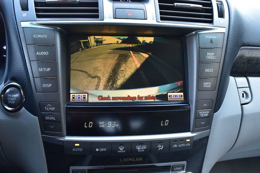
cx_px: 130
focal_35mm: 33
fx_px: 238
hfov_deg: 57.2
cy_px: 86
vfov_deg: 39.9
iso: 400
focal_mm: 22
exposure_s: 1/30
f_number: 7.1
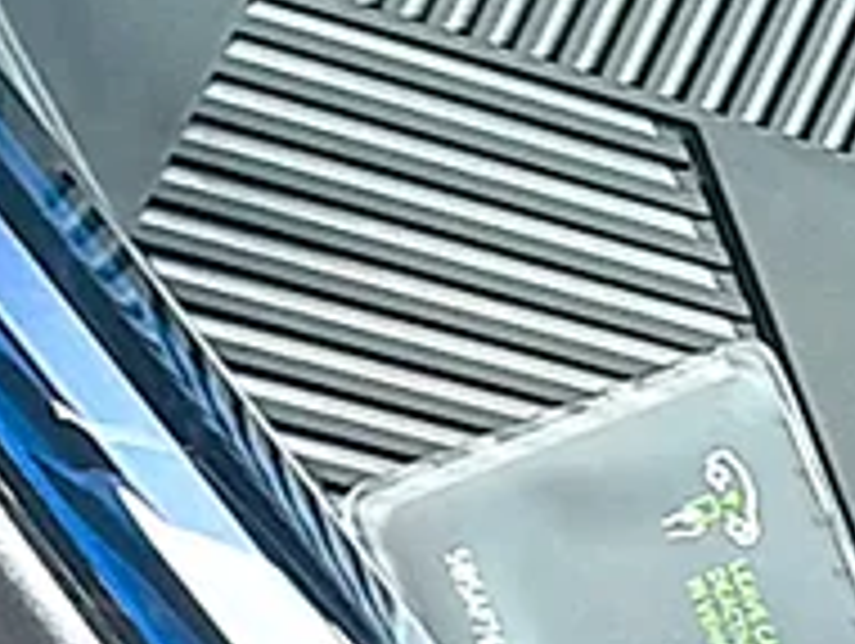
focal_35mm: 140
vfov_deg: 10.6
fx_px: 3462
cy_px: 340
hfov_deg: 13.3
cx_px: 1264
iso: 125
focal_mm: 6.86
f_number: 1.78
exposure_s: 1/80
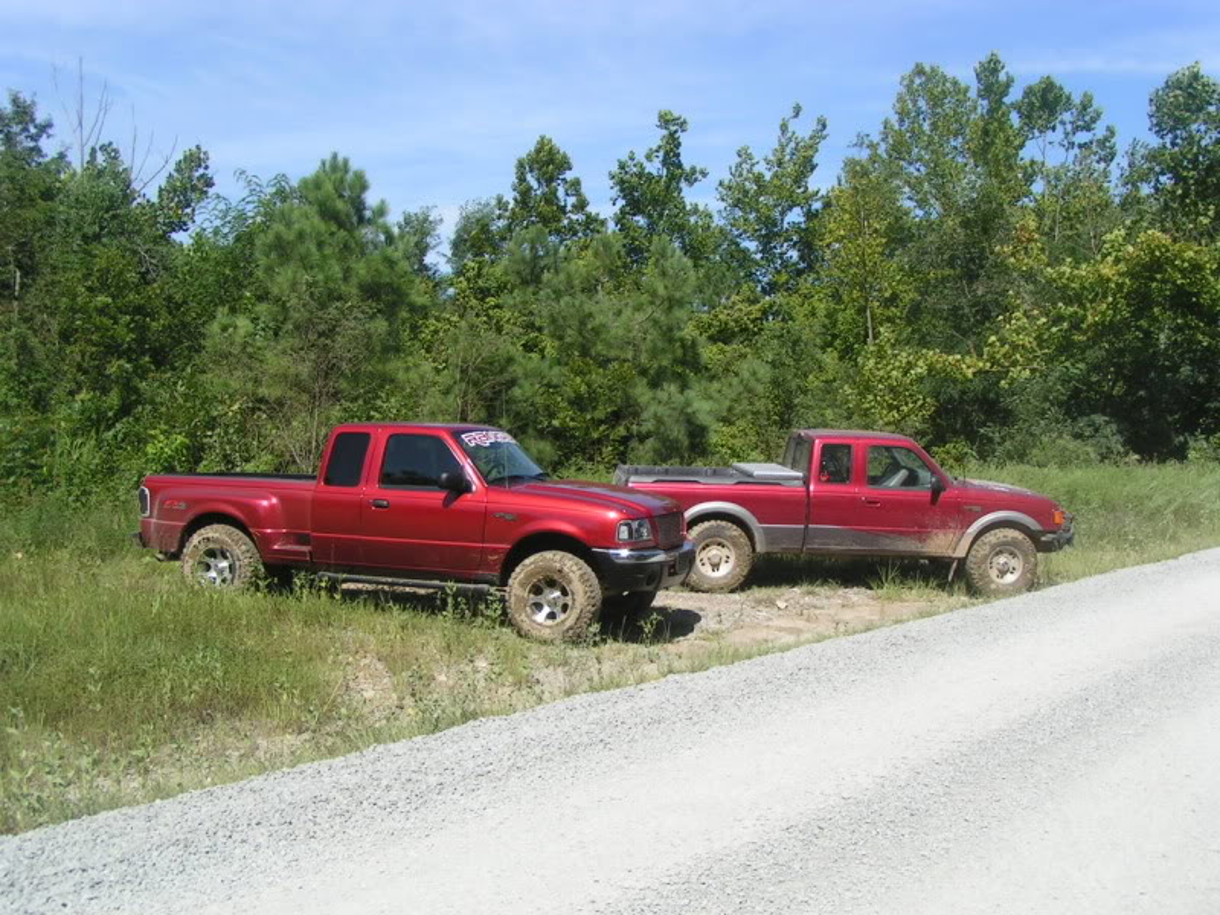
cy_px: 458
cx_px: 610
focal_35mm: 38
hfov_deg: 49.0
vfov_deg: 37.7
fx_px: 1339
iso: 50
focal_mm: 5.8
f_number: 5.6
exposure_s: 1/400
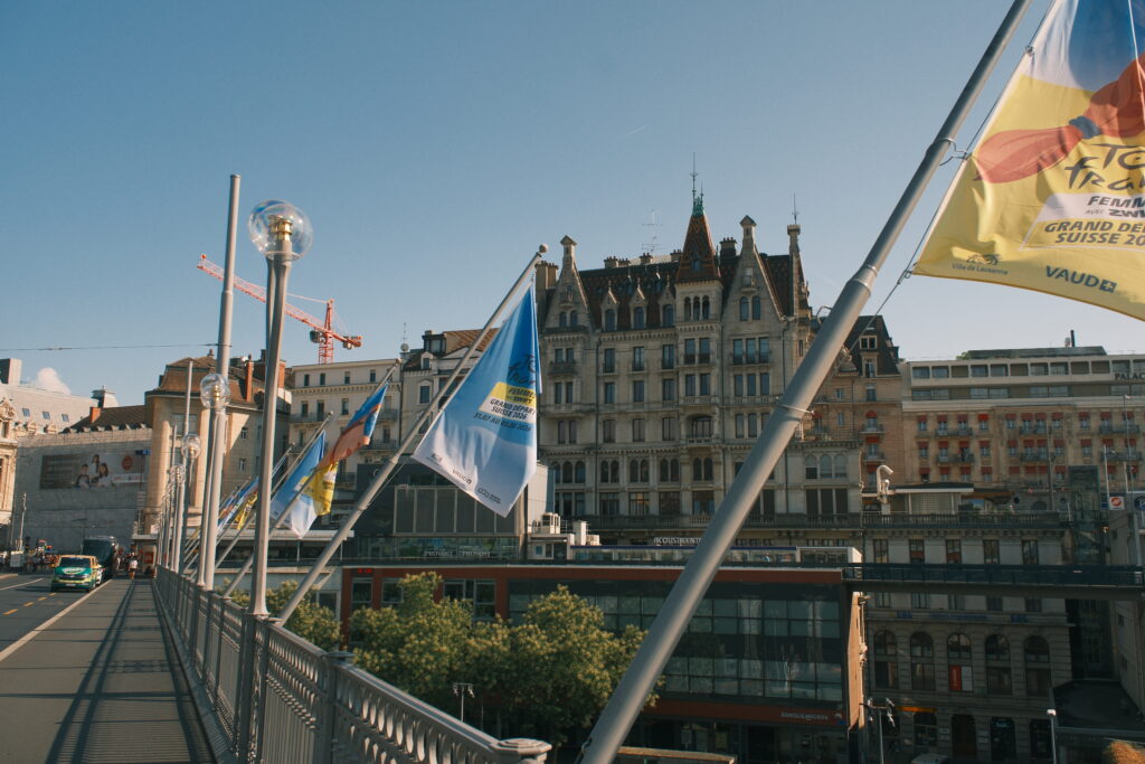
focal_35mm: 32
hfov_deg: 58.7
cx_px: 572
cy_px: 382
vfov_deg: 41.1
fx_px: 1018
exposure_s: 1/180
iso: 250
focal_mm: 21
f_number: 6.4
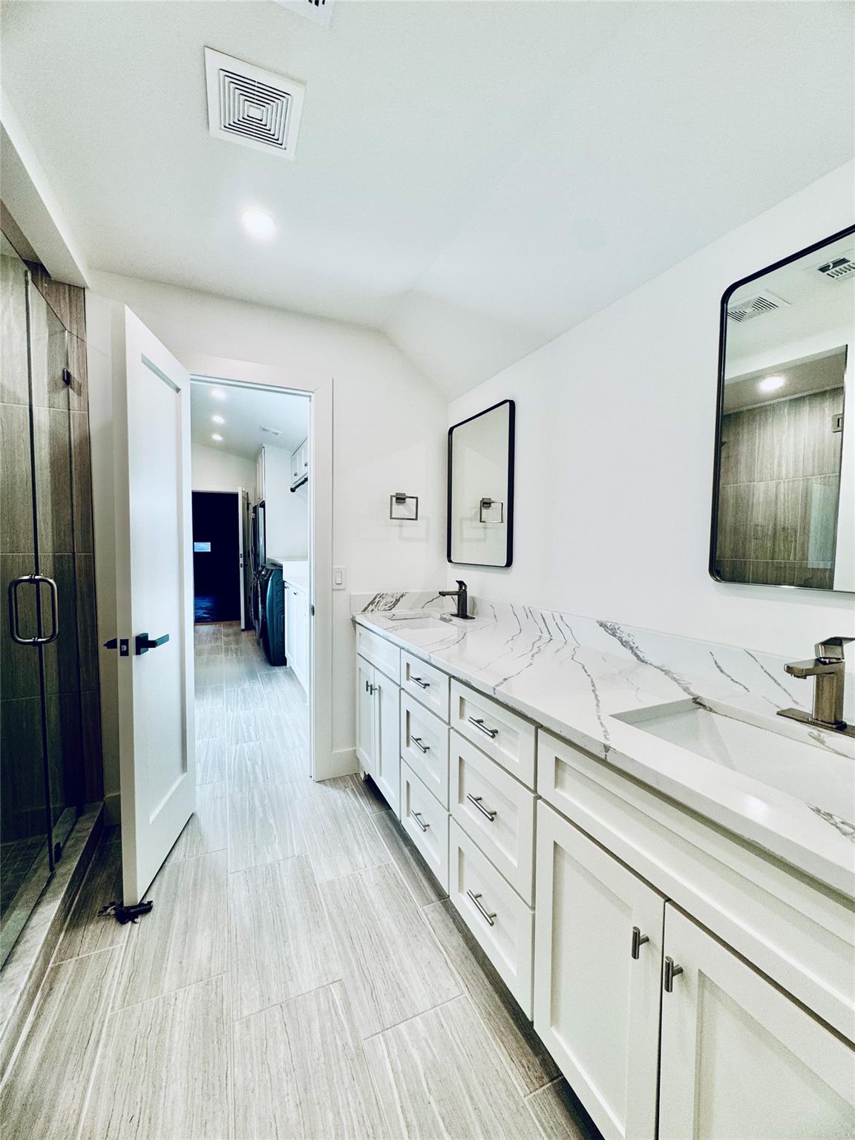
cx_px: 428
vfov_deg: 102.1
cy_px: 570
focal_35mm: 14
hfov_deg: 85.7
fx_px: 461
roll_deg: -0.2
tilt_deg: -3.0
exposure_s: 1/120
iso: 100
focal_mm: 2.22
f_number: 2.2
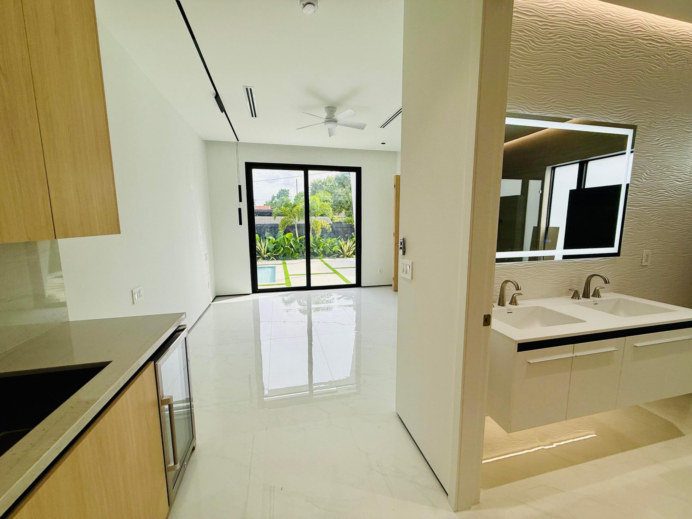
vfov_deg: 85.7
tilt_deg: -7.7
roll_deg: -0.5
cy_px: 260
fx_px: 280
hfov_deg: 102.1
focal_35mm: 14
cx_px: 346
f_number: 2.2
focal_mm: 2.22
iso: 64
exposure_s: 1/374
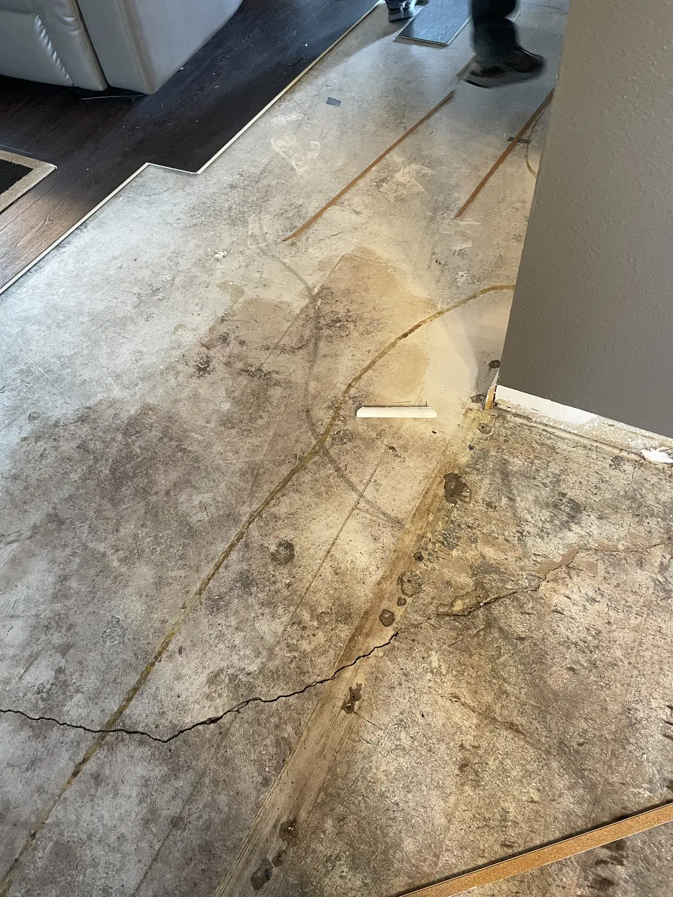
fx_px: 674
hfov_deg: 53.1
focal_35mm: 26
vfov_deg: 67.3
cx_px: 336
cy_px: 448
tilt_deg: -52.8
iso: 320
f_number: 1.6
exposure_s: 1/60
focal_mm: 4.2
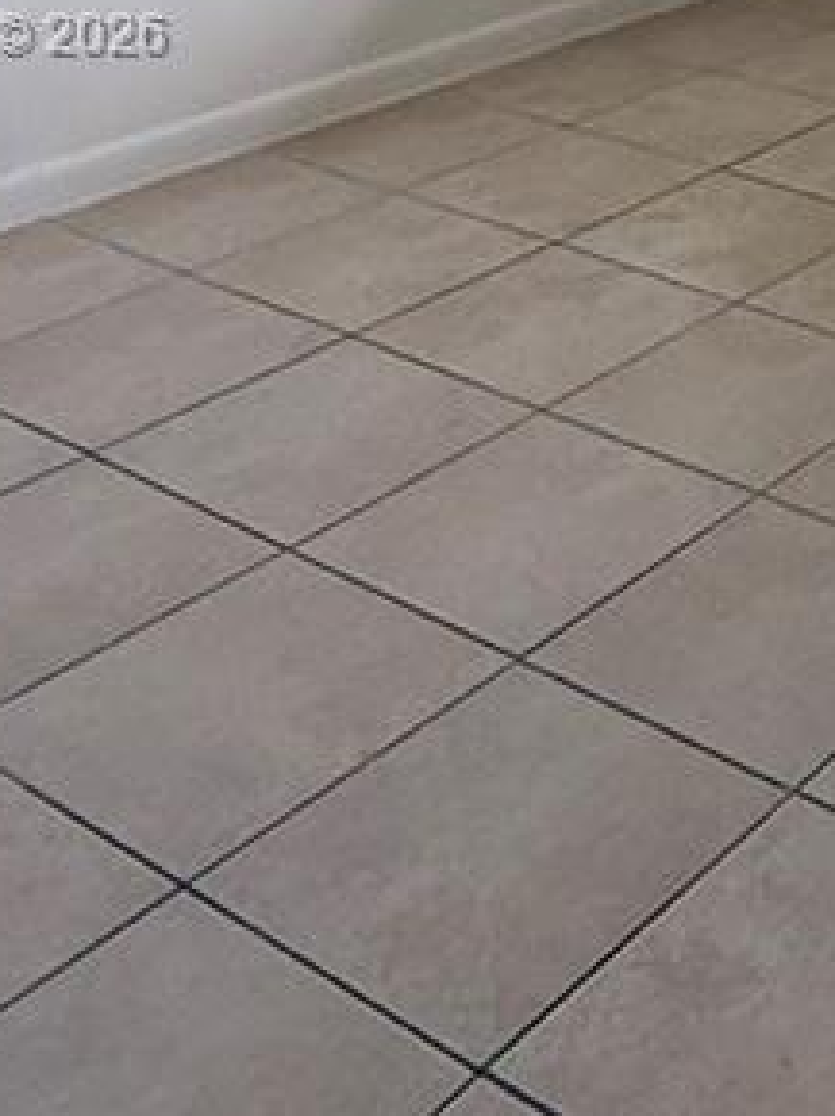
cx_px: 1185
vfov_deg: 31.2
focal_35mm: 58
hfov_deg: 21.8
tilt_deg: -13.5
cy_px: 38
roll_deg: -2.0
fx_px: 1868
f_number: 2.2
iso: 250
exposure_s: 1/99
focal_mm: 2.22
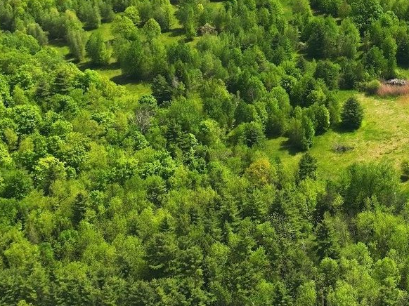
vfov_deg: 21.2
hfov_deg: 26.5
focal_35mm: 66
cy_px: -22
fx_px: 779
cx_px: 475
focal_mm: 12.3
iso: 130
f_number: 2.8
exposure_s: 1/2500
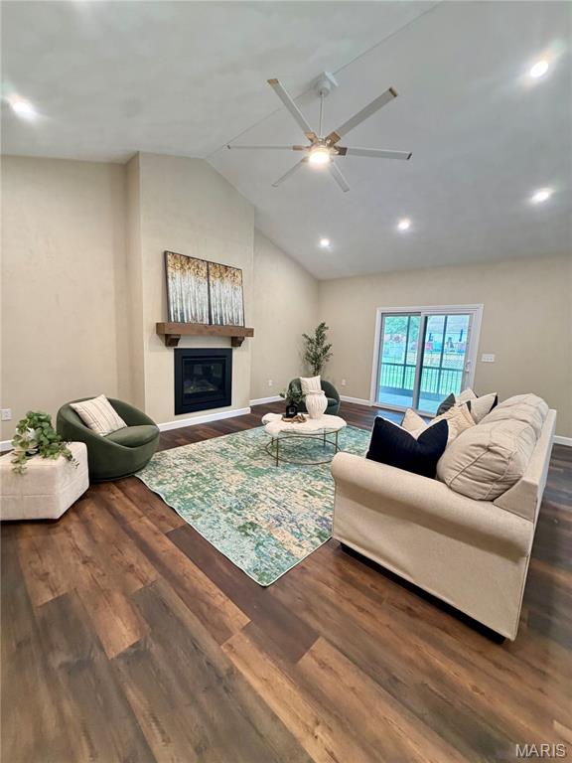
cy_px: 382
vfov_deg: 102.1
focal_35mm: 14
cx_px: 286
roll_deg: -0.8
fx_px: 308
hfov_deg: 85.7
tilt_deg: -8.7
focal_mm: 2.22
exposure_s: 1/60
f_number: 2.2
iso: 250
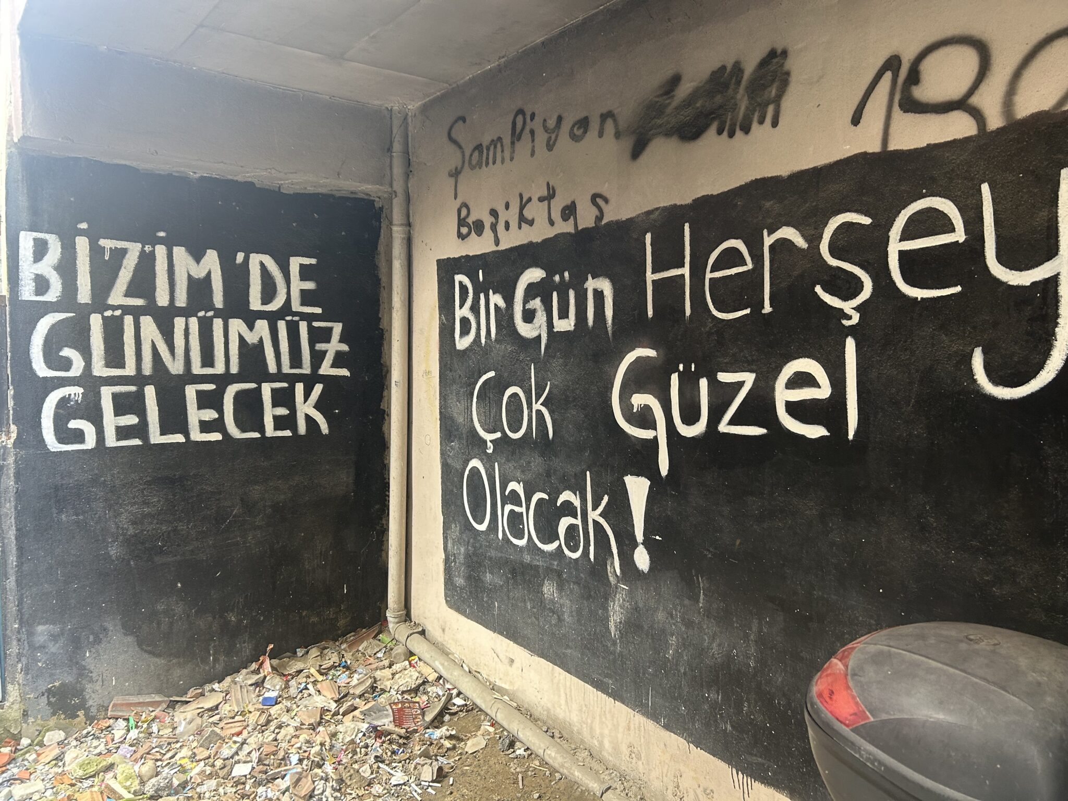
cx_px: 534
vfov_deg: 53.1
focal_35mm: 26
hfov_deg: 67.3
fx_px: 802
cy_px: 400
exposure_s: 1/63
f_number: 1.5
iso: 125
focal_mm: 5.7
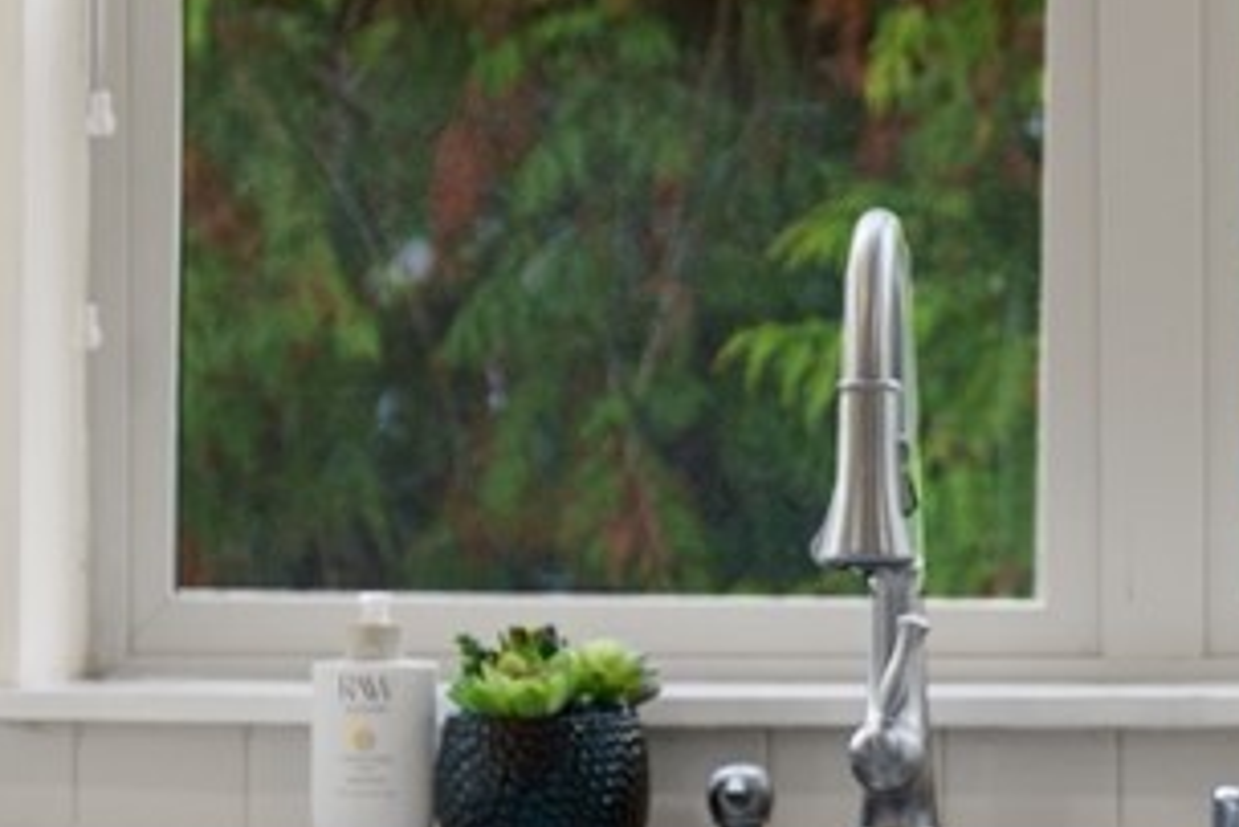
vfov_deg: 7.9
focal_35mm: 173
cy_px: 511
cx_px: 1229
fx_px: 5957
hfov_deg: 11.8
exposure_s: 1/60
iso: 400
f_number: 4
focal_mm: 31
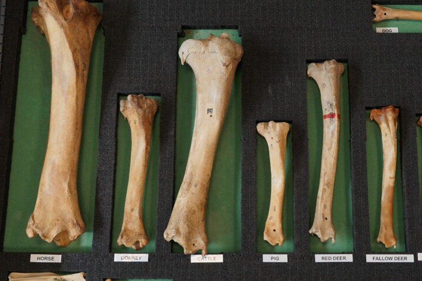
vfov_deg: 23.4
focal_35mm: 58
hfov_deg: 34.3
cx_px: 263
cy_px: 139
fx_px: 680
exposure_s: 1/50
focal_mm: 41
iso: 500
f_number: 9
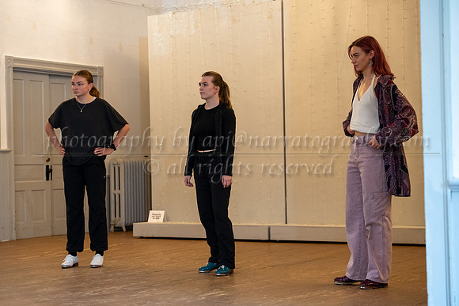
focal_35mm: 82
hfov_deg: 24.9
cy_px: 153
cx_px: 209
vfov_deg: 16.7
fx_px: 1040
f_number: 3.5
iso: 1600
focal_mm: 75
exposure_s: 1/200
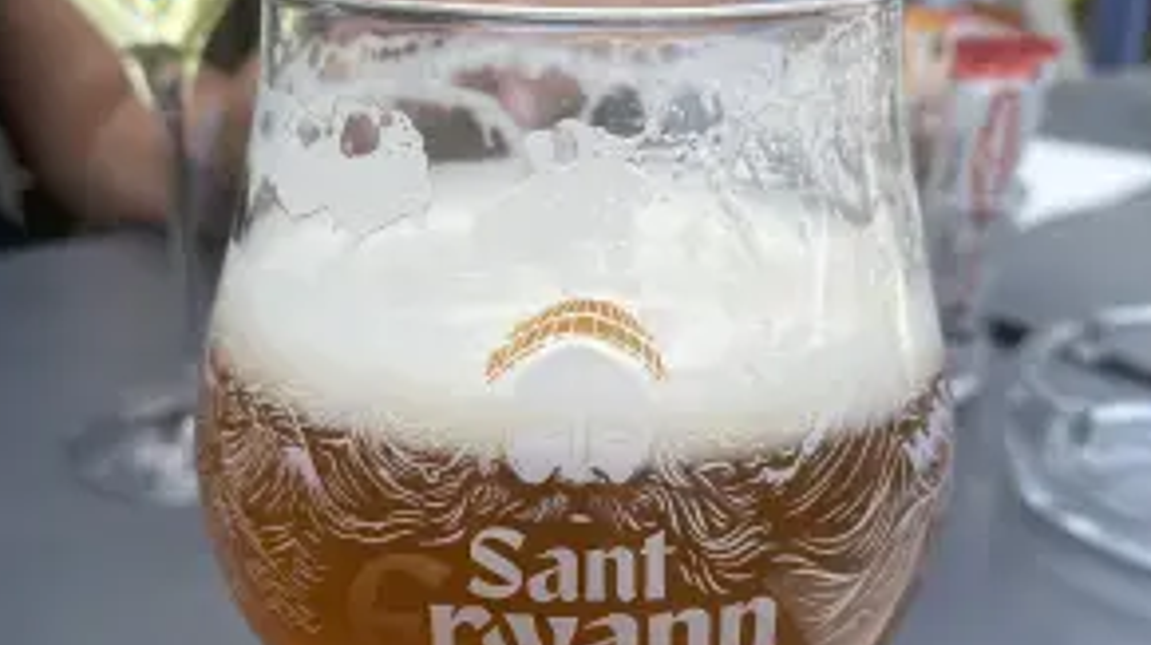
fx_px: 1189
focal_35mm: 39
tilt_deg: -24.6
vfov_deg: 29.9
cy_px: 475
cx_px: 570
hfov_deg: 51.7
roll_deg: -0.7
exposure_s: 1/554
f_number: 1.8
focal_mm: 4.25
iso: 32
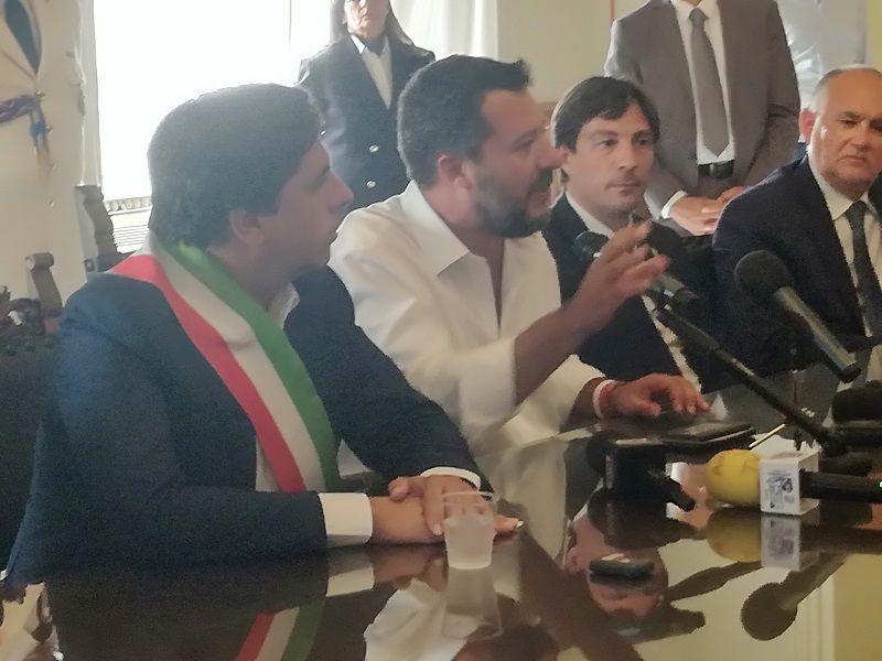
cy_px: 330
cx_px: 441
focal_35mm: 88
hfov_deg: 22.3
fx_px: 2242
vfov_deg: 16.8
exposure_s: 1/33.3
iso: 160
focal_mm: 3.79
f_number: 2
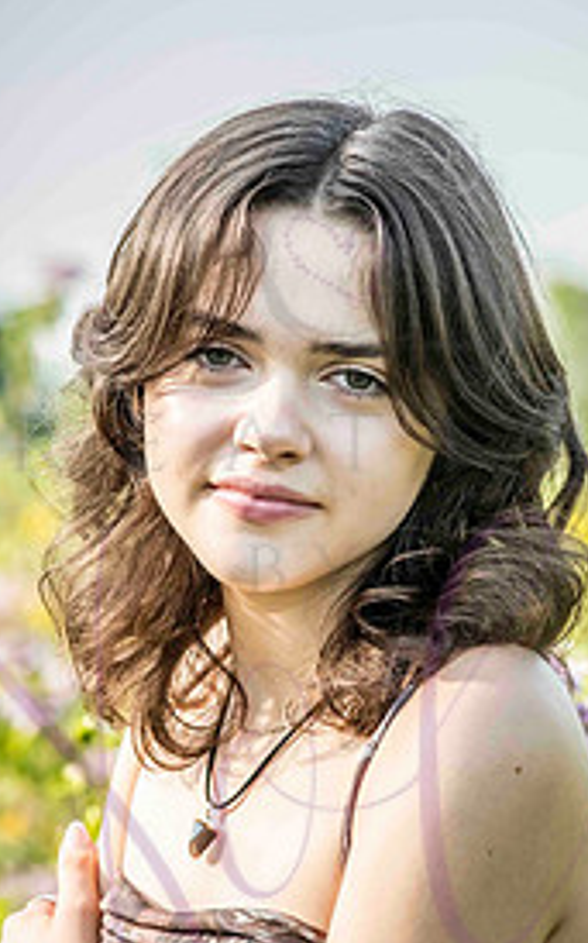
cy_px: 564
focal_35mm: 285
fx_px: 7315
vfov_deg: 7.4
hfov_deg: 4.6
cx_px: 351
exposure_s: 1/320
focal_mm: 170
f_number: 7.1
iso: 400
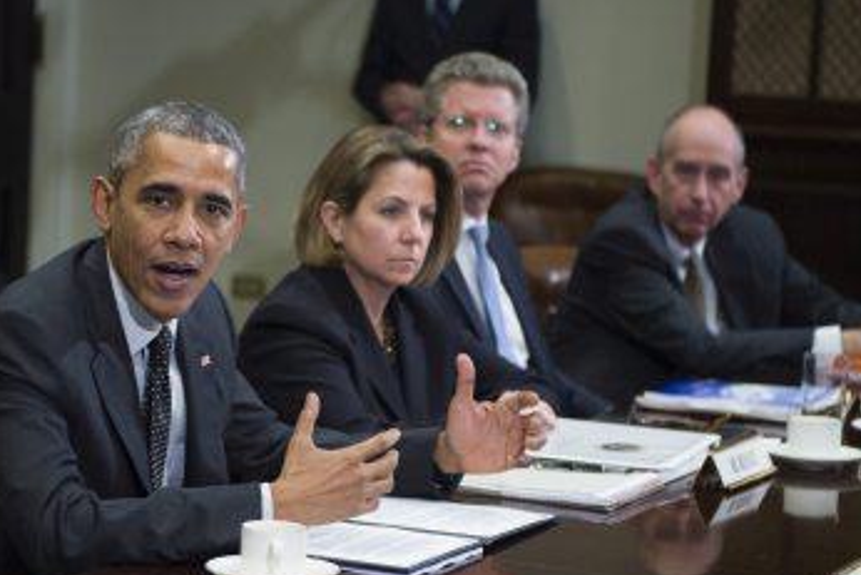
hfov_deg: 18.1
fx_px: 2680
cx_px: 208
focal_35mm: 112
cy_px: 335
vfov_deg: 12.2
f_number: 2.8
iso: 1600
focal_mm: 62
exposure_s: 1/250
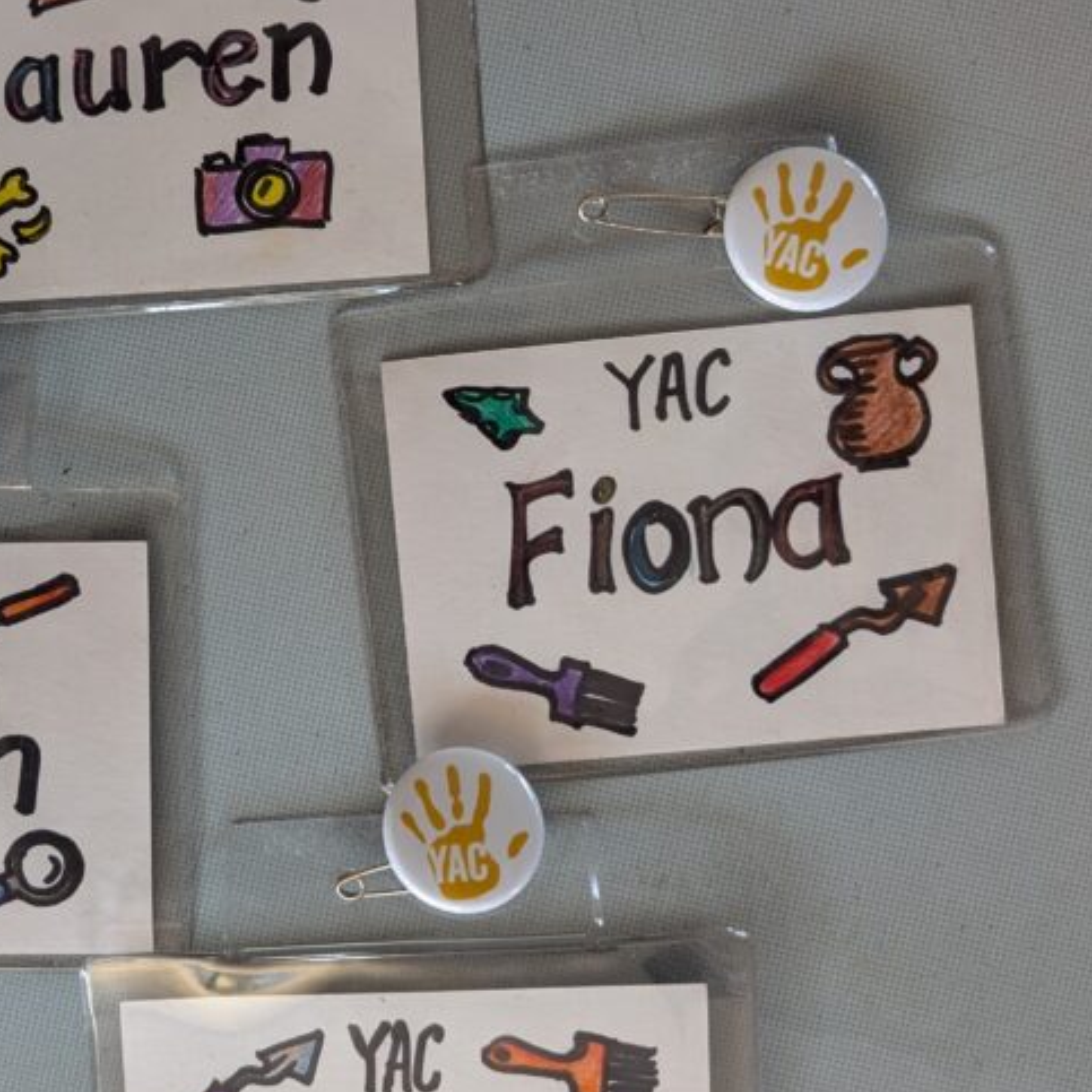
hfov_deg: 36.9
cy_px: 502
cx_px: 313
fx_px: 1606
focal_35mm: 45
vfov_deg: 37.5
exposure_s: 1/23.8
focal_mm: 6.9
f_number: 1.68
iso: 68
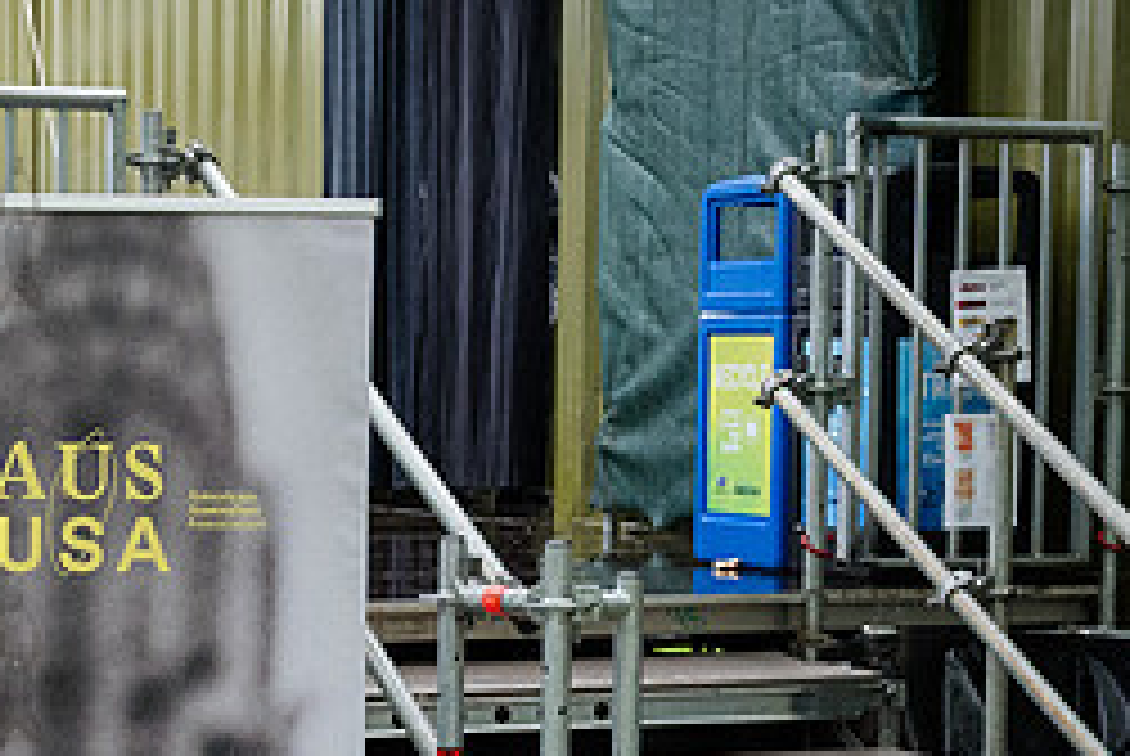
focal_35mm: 104
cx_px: 83
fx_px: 3268
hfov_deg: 19.2
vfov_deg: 13.1
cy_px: 678
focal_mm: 31
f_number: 4.5
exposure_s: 1/250
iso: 2000
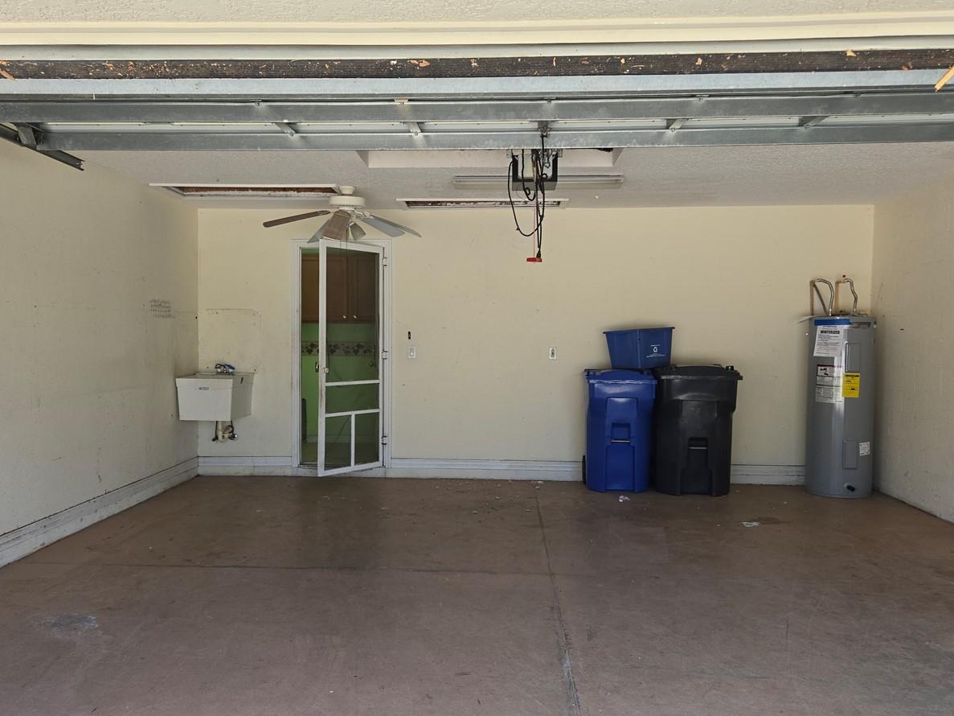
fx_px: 854
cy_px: 366
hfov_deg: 58.3
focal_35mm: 31
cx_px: 444
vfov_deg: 45.4
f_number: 1.8
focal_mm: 5.4
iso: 25
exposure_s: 1/180
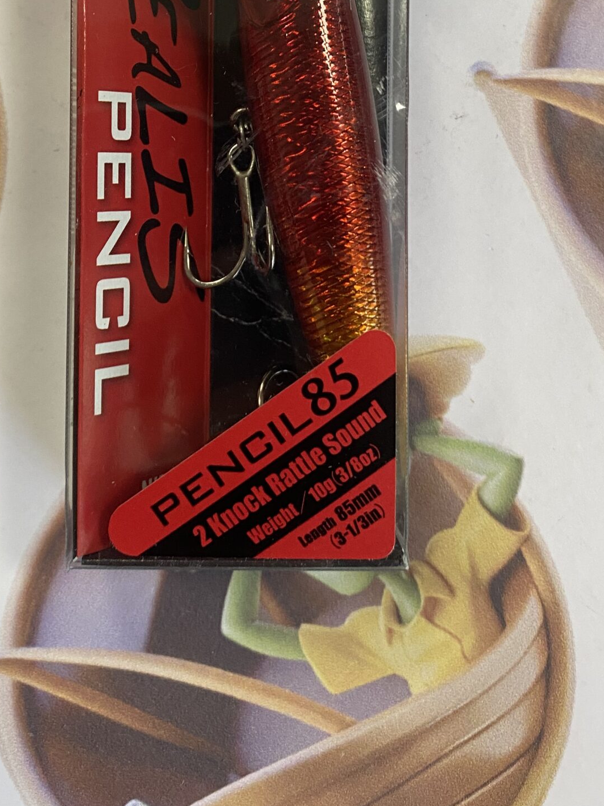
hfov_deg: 31.4
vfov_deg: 39.5
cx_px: 242
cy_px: 154
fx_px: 1070
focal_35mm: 46
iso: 100
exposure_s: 1/60
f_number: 1.8
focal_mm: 4.25
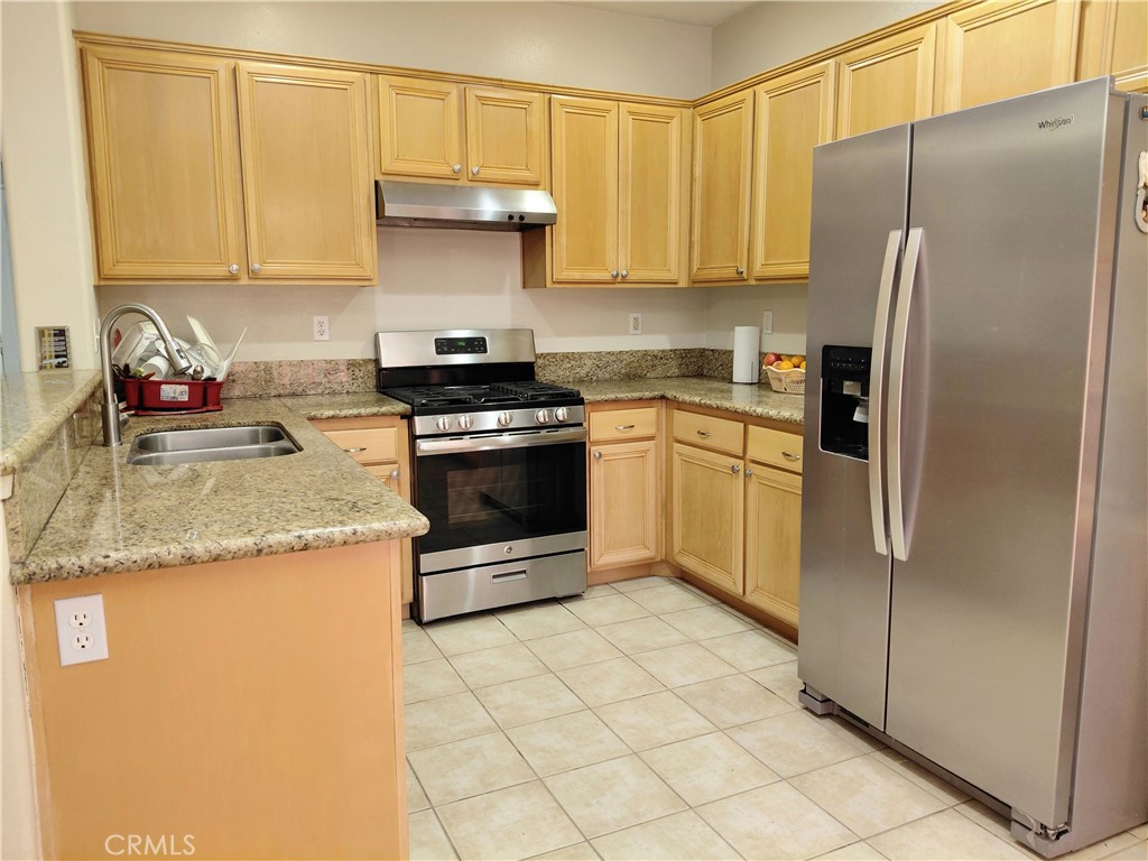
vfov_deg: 54.9
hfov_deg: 69.4
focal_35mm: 25
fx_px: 829
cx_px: 574
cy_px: 430
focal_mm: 4.69
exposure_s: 1/50.3
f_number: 1.8
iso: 200
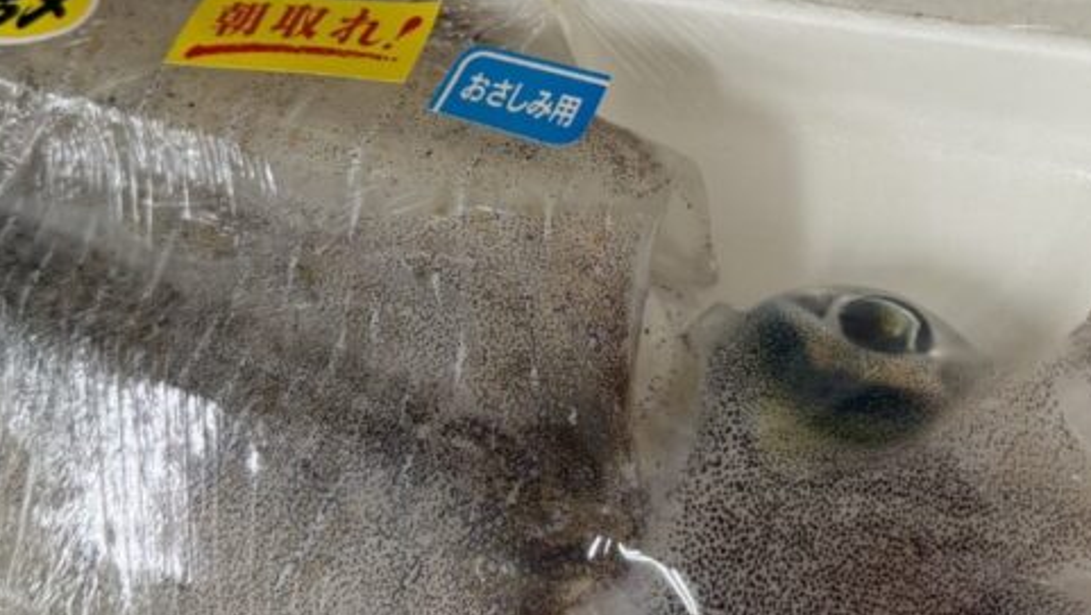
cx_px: 772
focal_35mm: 58
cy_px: 16
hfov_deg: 35.5
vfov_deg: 20.2
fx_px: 1679
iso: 160
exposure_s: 1/120
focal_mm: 6.76
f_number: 1.78
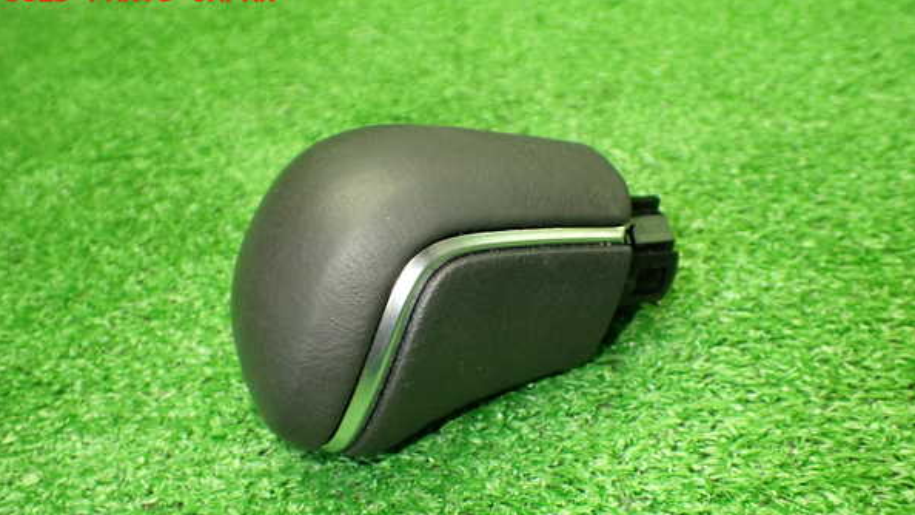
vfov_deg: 35.4
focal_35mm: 33
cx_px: 458
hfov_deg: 59.5
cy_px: 319
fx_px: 801
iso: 800
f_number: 2.3
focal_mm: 5.4
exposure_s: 1/125
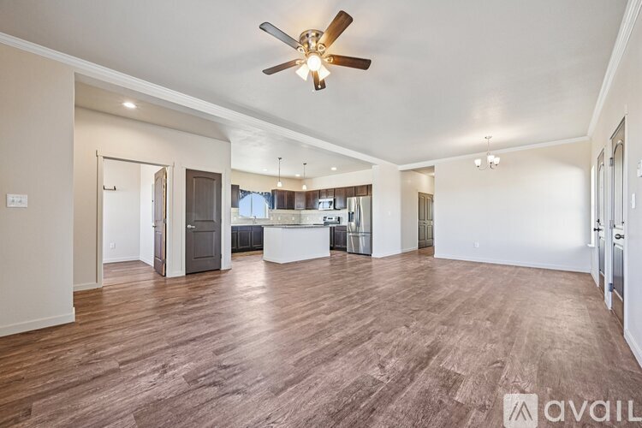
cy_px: 214
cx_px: 321
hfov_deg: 104.3
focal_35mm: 14
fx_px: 250
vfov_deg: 81.2
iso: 400
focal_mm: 14
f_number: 10
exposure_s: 1/15
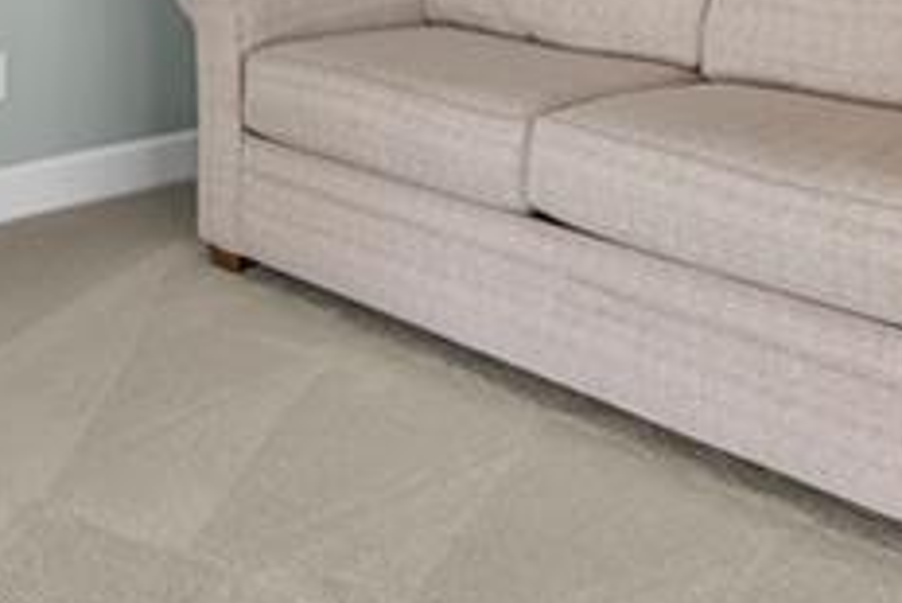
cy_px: -228
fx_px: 1329
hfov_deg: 37.2
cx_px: 323
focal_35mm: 53
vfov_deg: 22.3
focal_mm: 12
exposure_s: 1/3
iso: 200
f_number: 9
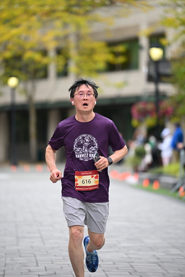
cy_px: 138
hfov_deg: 6.9
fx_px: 1541
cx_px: 92
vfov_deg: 10.3
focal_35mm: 200
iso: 640
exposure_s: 1/2000
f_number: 2.8
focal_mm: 200
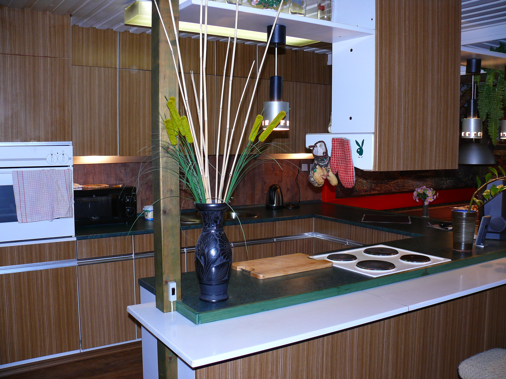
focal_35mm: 35
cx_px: 253
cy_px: 190
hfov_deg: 52.6
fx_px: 512
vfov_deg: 40.7
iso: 100
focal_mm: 7.4
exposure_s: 1/30
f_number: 2.8
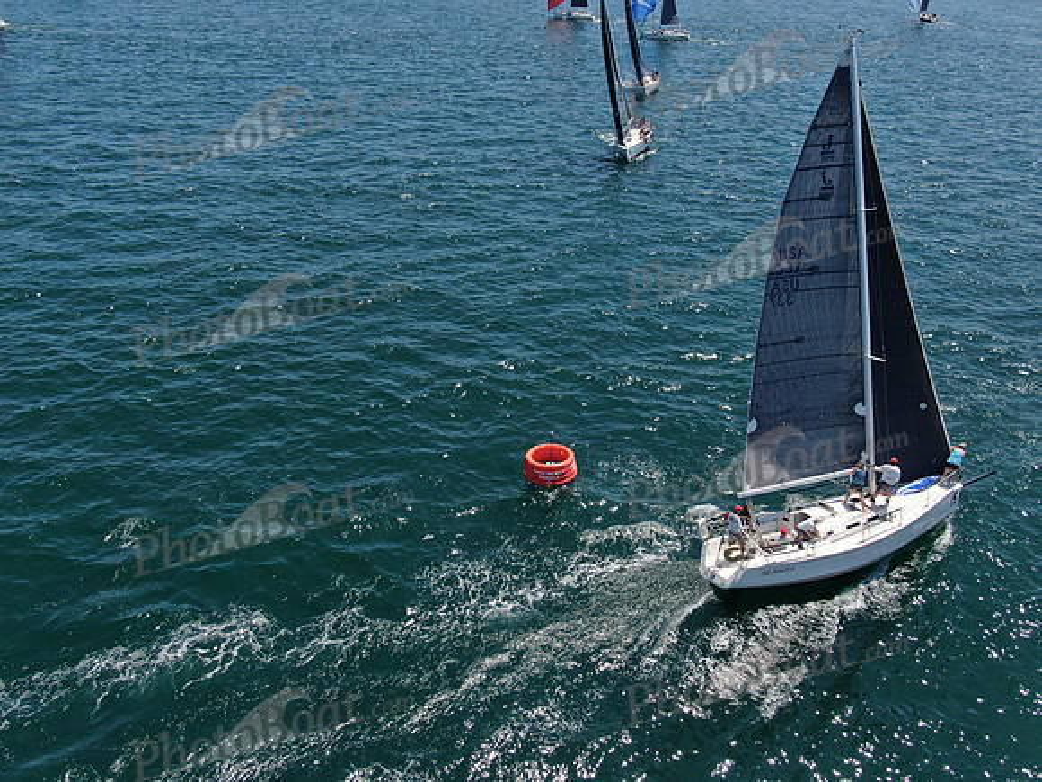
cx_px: 521
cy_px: 391
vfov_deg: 48.2
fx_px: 873
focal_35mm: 29
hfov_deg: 61.7
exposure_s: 1/1250
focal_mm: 5
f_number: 3
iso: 100
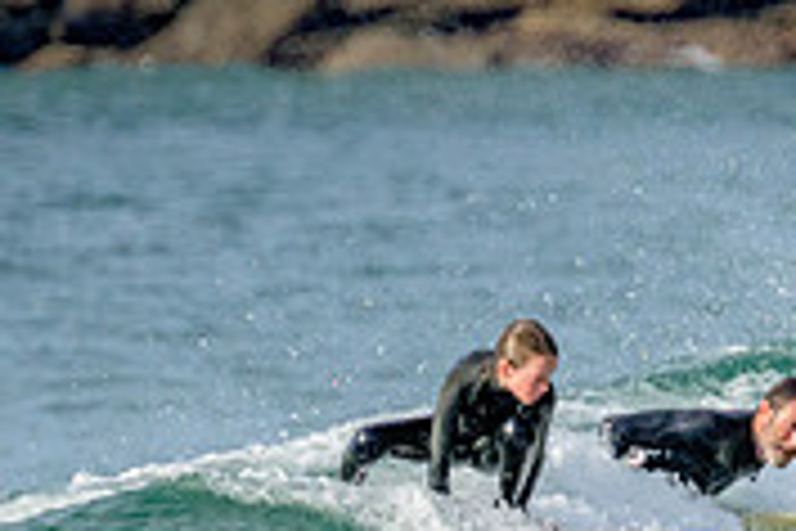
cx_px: 657
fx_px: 57904
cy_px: 655
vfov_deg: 0.5
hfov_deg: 0.8
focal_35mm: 2619
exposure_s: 1/1250
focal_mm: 800
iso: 2500
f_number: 11
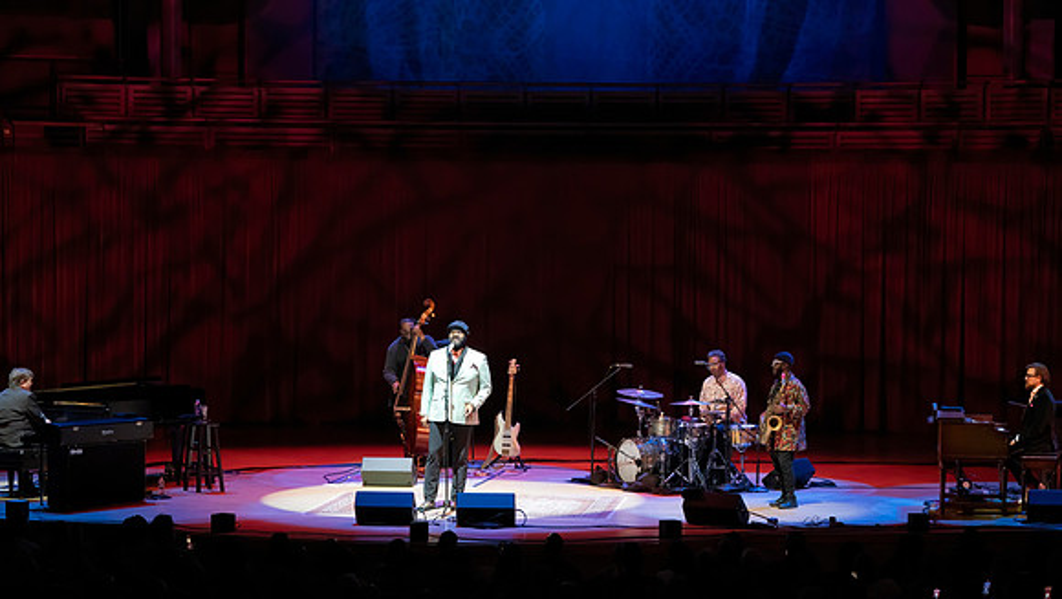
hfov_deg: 20.1
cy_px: 361
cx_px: 540
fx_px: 3003
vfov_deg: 11.4
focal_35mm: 107
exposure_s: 1/250
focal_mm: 100
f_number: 7.1
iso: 6400
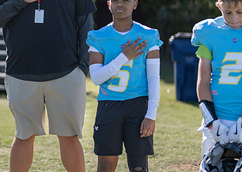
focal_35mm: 104
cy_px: 71
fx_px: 714
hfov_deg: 18.9
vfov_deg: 13.8
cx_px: 31
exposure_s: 1/4000
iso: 100
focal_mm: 50
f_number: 1.2
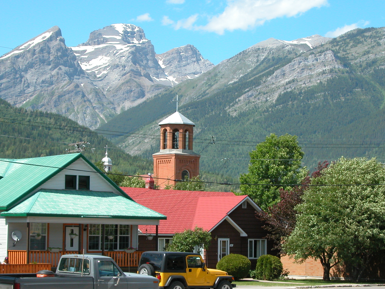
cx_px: 214
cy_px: 171
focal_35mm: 97
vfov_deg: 15.2
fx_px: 1079
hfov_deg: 20.2
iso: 100
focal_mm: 18.8
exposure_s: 1/251
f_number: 6.7
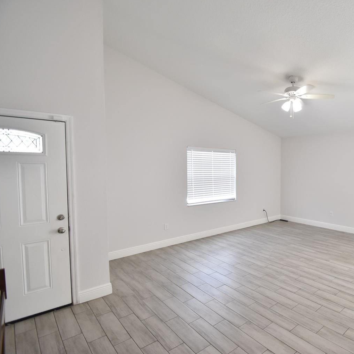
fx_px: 231
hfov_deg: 69.6
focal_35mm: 20
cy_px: 176
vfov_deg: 74.8
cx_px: 268
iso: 800
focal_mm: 10
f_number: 3.5
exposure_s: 1/90
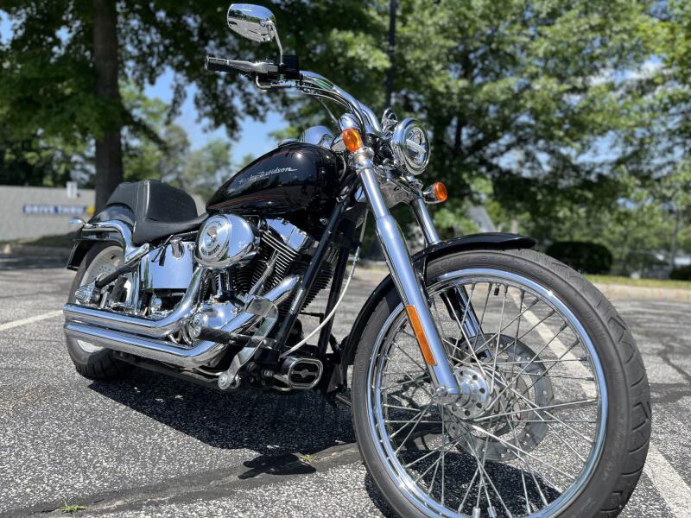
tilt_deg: -6.1
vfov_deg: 53.1
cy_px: 259
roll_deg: -2.9
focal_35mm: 26
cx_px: 346
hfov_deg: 67.3
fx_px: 519
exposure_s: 1/1802
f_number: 1.6
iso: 50
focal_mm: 5.1
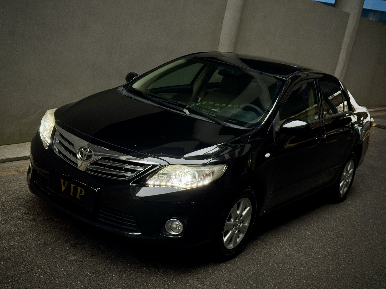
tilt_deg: -14.2
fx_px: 535
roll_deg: -10.4
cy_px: 144
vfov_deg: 30.3
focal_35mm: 48
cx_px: 193
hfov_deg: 39.7
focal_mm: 6.76
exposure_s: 1/61
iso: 100
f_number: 1.78
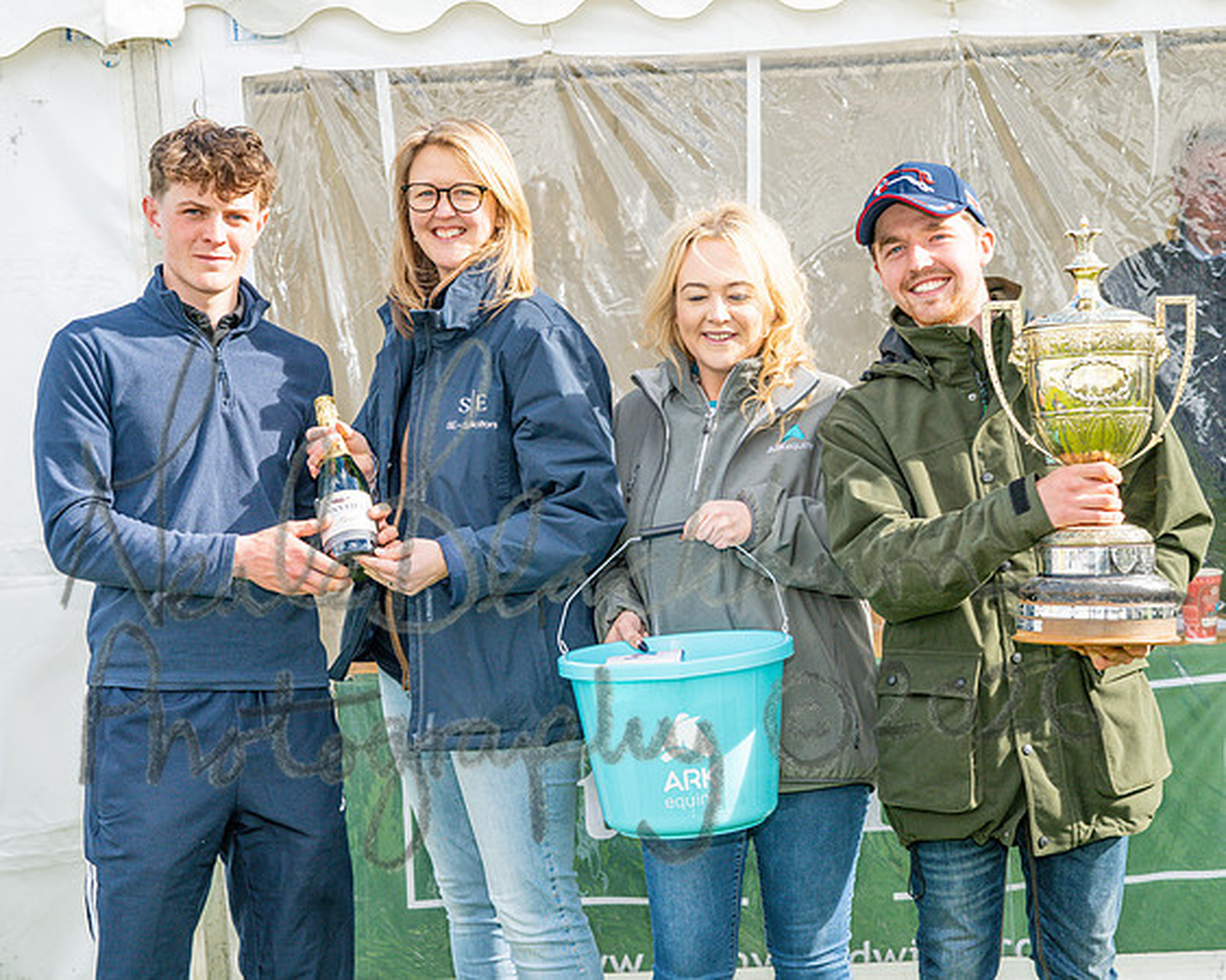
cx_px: 617
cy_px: 490
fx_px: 2369
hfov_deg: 29.0
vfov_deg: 23.4
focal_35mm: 65
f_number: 5
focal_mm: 58
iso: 400
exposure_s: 1/800
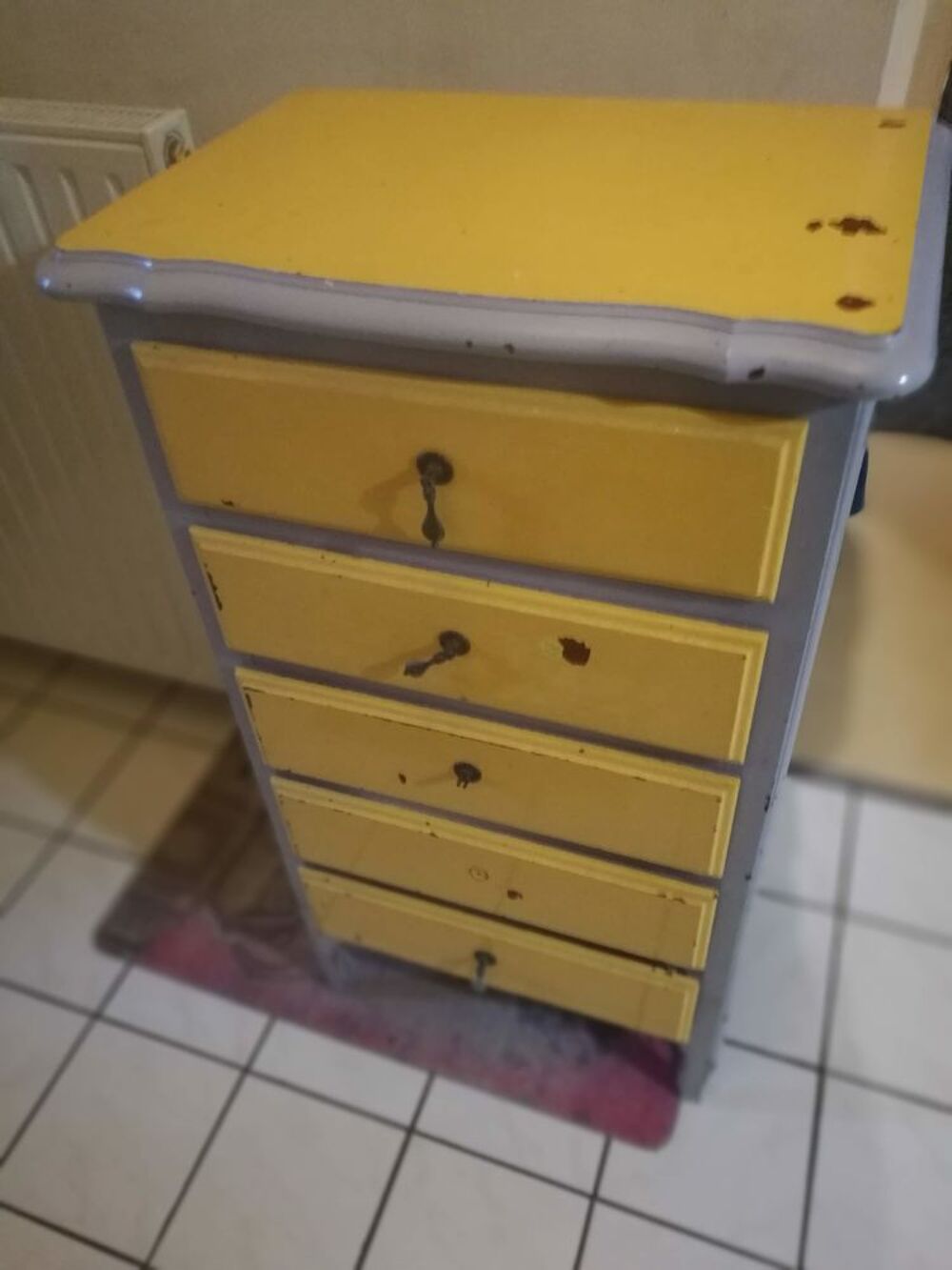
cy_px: 635
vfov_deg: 65.3
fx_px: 990
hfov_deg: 51.4
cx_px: 476
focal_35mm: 27
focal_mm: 4.5
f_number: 4
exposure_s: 1/16.7
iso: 800
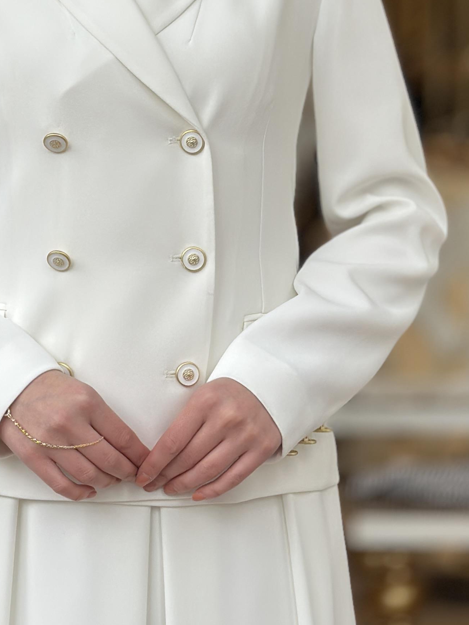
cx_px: 159
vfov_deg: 17.5
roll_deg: -0.7
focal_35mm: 111
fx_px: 2005
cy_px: 89
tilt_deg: +4.5
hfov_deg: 13.3
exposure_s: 1/694
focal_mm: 6.86
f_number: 1.78
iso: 80
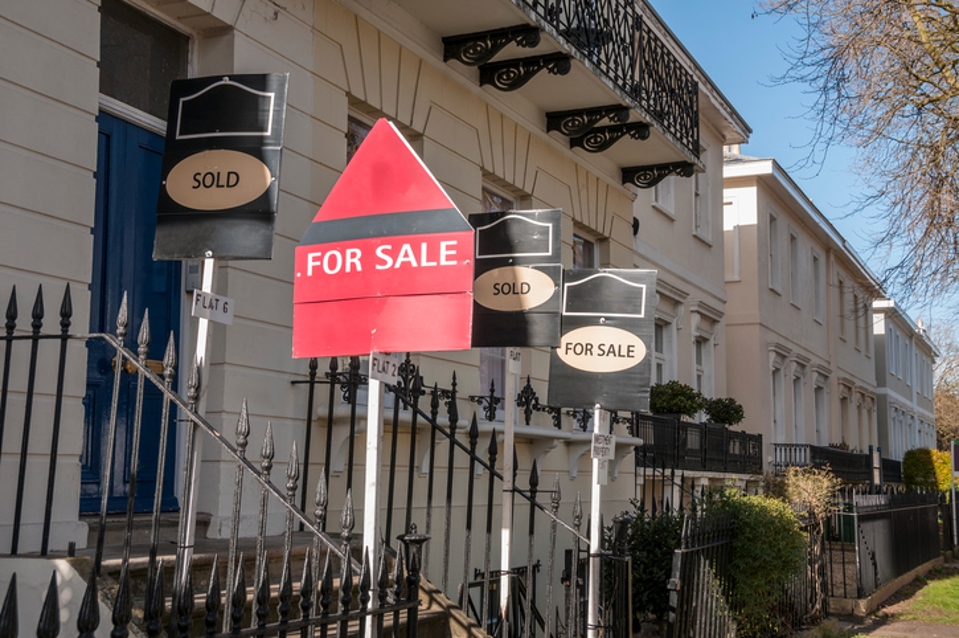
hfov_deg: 41.1
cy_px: 319
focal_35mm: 48
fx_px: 1277
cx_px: 480
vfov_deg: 28.0
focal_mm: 32
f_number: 8
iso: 100
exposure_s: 1/250
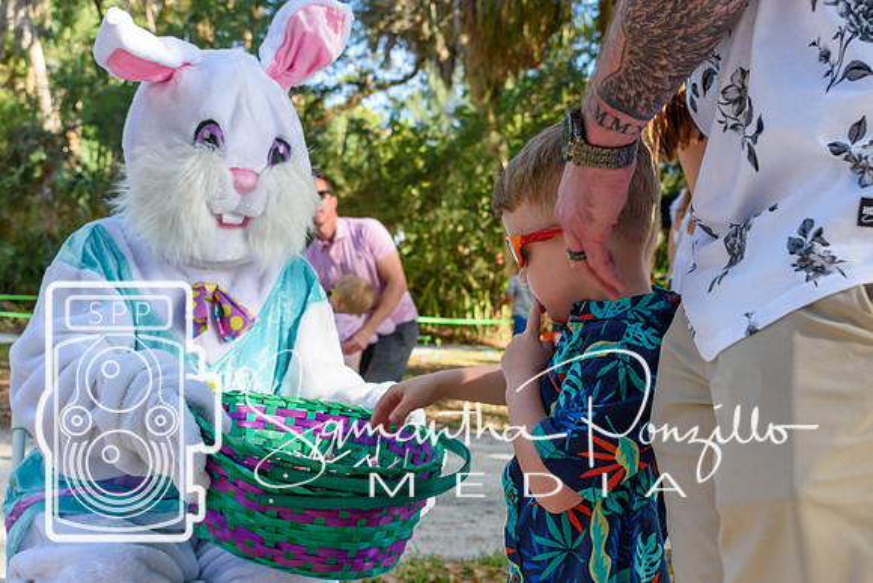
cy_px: 292
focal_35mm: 54
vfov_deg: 25.1
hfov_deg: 36.9
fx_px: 1310
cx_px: 436
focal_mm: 36
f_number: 7.1
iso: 400
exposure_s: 1/200
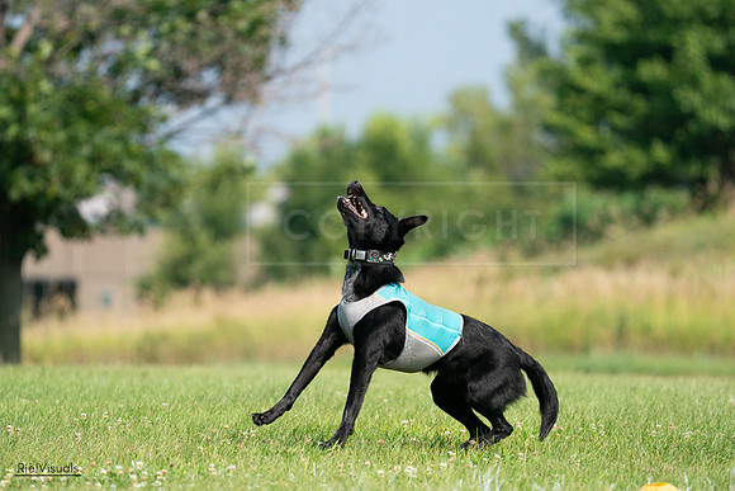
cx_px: 368
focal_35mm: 312
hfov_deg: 6.6
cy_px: 246
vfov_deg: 4.4
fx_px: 6371
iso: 1250
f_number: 6.3
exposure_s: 1/4000
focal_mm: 312
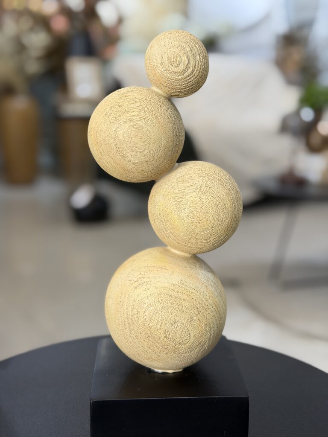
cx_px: 164
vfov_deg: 39.7
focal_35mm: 48
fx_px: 606
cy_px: 218
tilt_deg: -12.3
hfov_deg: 30.3
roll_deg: -1.4
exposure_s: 1/60
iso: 80
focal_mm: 6.76
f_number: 1.78
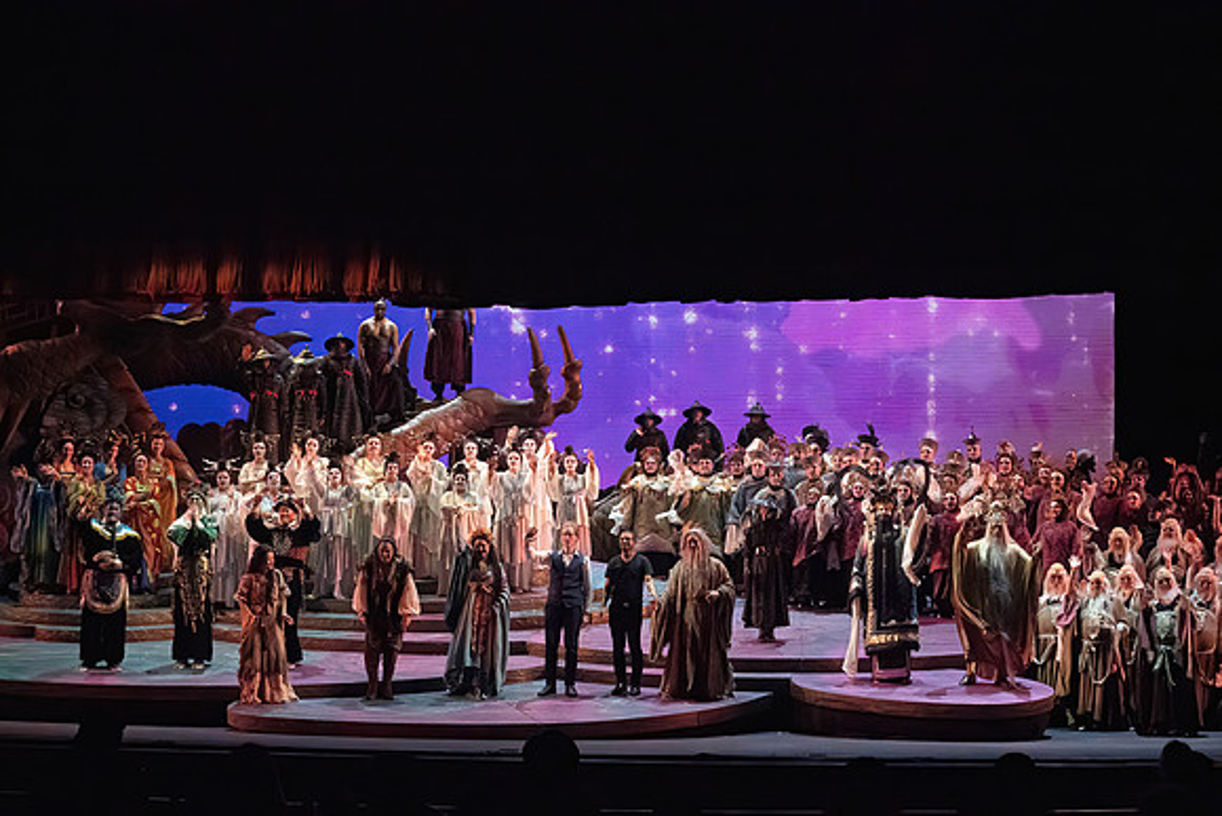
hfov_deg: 28.8
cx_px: 611
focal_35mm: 70
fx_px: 2377
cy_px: 408
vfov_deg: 19.5
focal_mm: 70
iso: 20000
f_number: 10
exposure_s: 1/1000
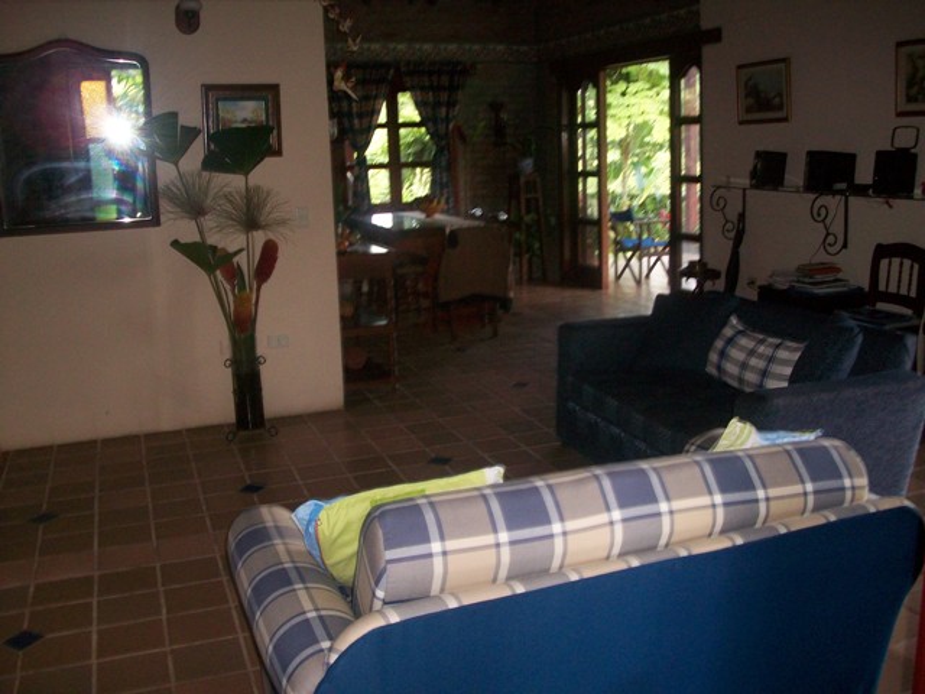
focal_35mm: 32
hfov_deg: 56.8
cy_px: 347
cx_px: 462
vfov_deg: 44.2
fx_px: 855
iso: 160
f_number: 2.9
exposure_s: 1/60
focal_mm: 5.7
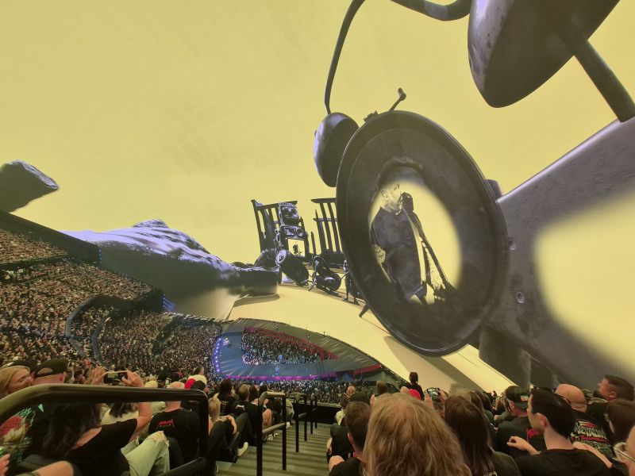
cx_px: 318
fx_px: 238
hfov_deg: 106.2
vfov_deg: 89.9
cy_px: 238
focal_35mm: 13
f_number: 2.2
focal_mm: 1.74
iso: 64
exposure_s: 1/100
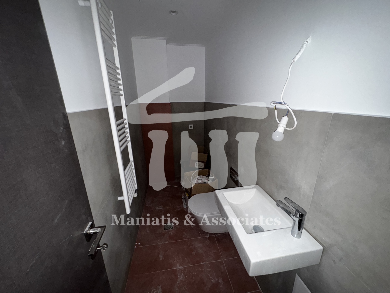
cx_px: 195
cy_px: 146
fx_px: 158
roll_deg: +1.0
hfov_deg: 102.1
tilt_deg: -16.9
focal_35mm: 14
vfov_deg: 85.7
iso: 200
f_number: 2.2
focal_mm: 2.22
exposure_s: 1/30
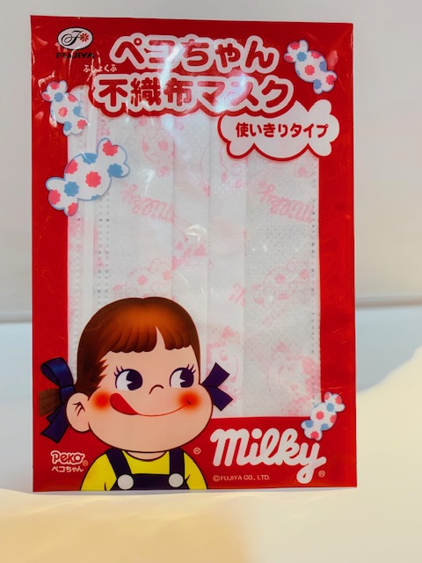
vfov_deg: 67.3
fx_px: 423
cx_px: 211
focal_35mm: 26
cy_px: 282
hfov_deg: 53.1
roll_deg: +0.3
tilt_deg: -22.5
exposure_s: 1/50
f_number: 1.8
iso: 80
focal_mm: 4.25
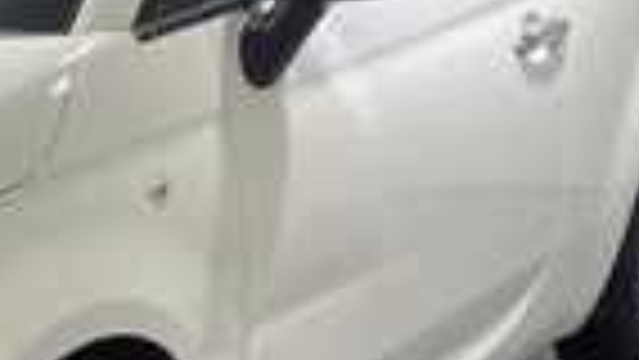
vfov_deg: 9.9
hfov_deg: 16.3
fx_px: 2085
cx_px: -230
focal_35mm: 123
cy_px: 108
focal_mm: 5.1
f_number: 1.6
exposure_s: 1/100
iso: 50
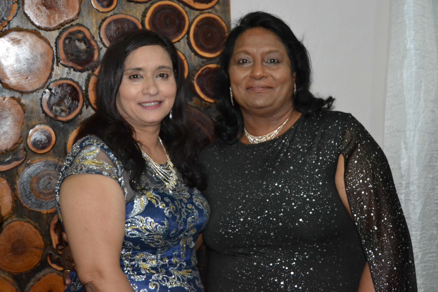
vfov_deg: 21.6
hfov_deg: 31.9
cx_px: 219
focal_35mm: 63
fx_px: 766
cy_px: 146
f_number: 5
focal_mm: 42
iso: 3200
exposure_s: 1/60
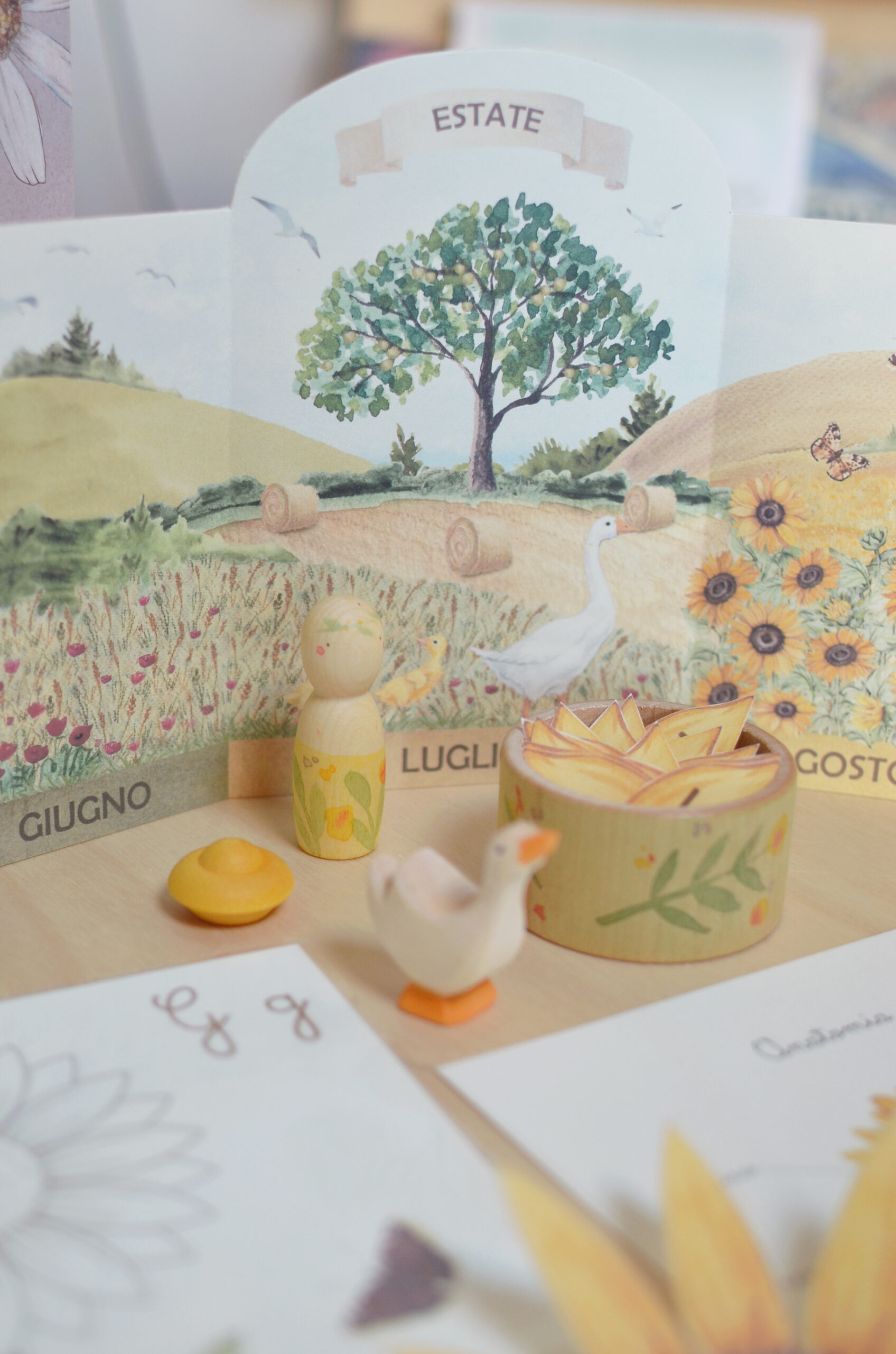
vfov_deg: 37.9
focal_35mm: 52
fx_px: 1968
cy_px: 677
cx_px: 448
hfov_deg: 25.6
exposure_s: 1/100
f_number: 1.8
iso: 450
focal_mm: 35
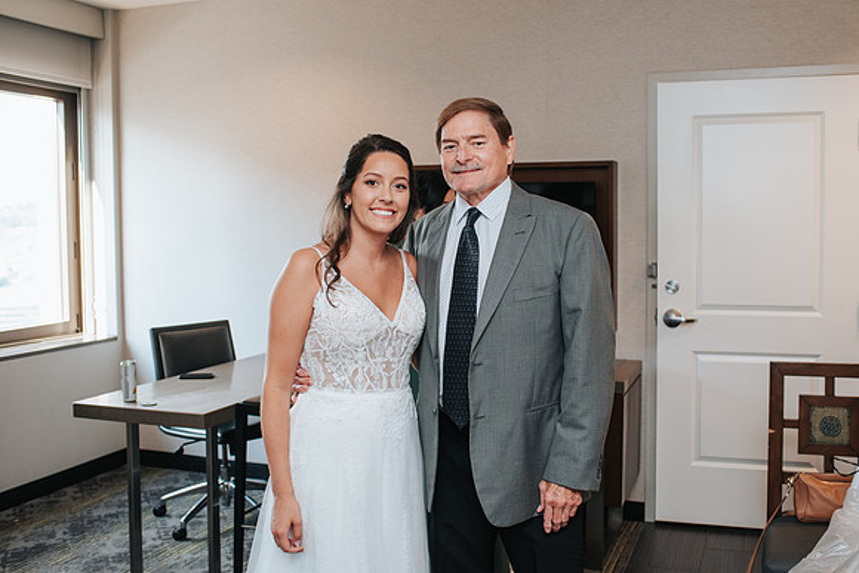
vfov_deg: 35.3
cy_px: 267
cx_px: 459
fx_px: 900
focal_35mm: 38
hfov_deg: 51.0
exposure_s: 1/125
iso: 800
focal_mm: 35
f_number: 4
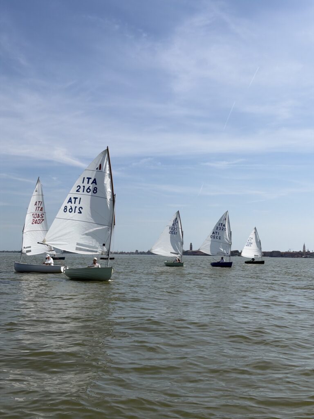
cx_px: 157
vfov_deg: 39.7
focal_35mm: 48
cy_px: 210
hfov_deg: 30.3
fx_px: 581
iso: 80
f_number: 1.78
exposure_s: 1/11364
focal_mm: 6.76
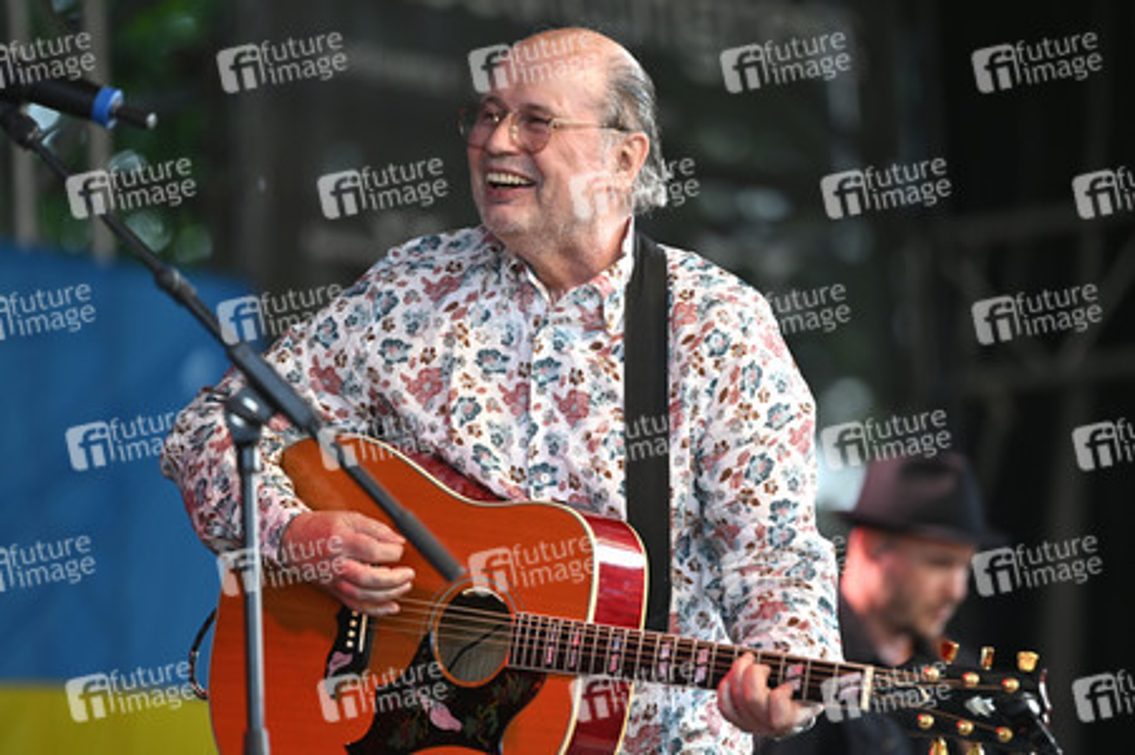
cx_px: 568
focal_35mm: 200
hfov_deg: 10.3
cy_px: 378
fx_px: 6301
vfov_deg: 6.9
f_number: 2.8
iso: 320
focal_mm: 200
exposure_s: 1/500
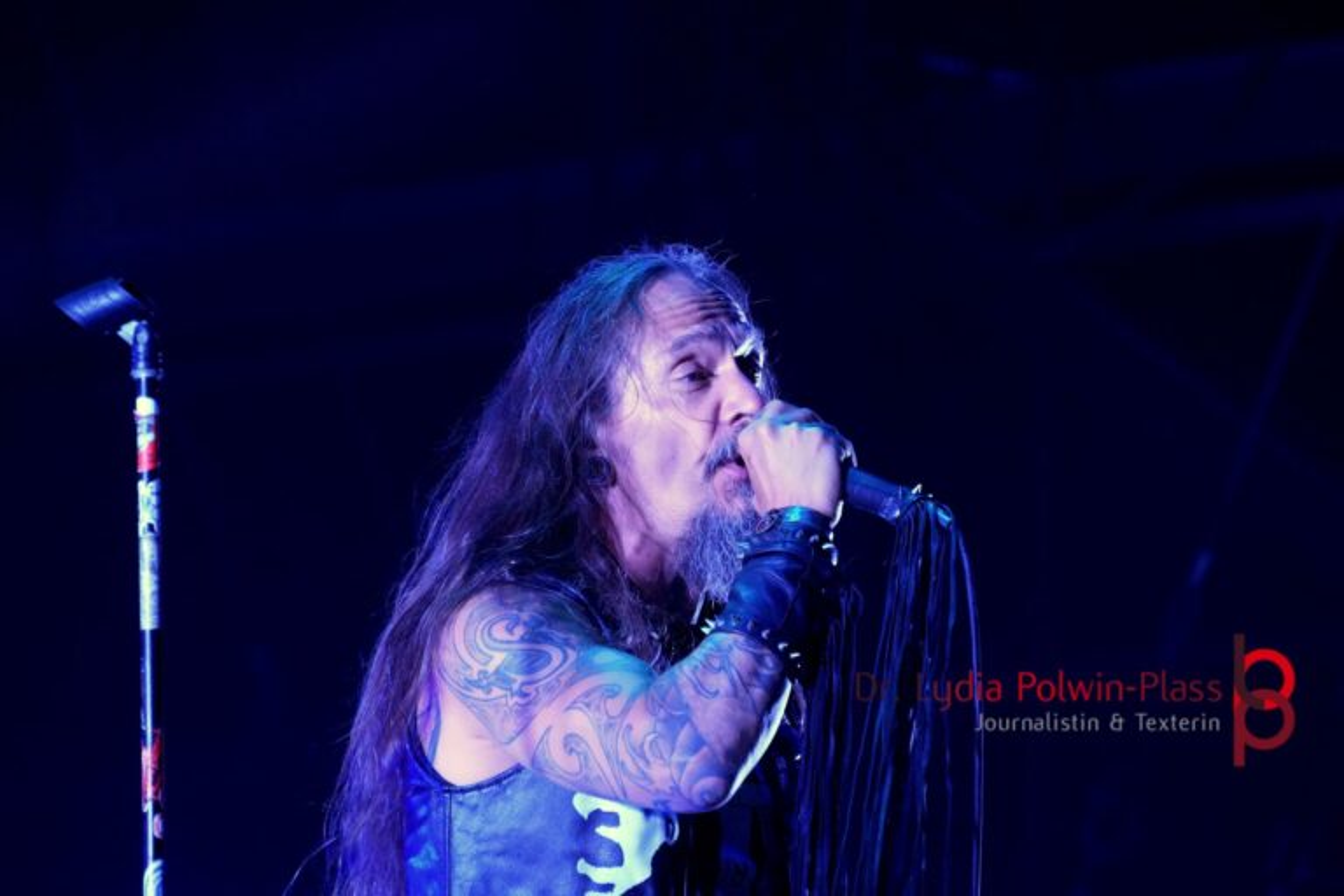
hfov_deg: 8.7
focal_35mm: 237
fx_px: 8847
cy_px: 448
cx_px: 672
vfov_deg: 5.8
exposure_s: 1/250
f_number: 6.3
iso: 5000
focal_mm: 158
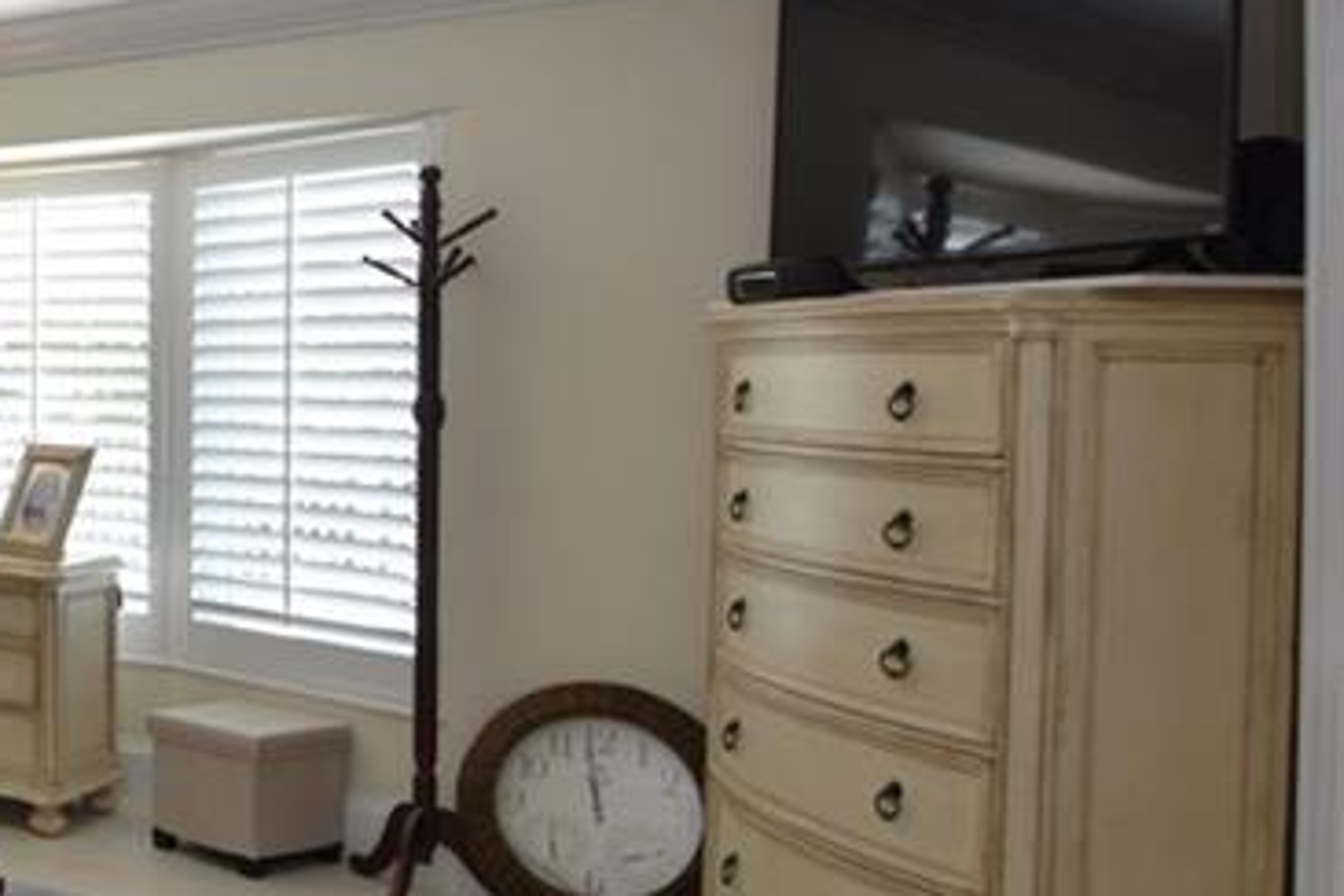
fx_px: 1568
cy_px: 330
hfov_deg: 33.7
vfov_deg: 31.7
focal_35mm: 42
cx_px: -400
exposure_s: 1/60
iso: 200
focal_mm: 10
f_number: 5
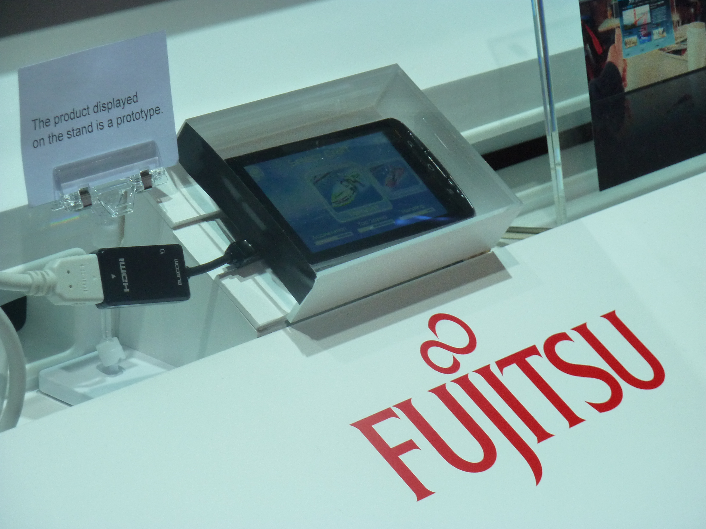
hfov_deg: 15.4
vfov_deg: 11.6
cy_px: 264
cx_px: 353
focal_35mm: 128
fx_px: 2611
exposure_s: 1/125
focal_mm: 21
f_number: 4.4
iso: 250
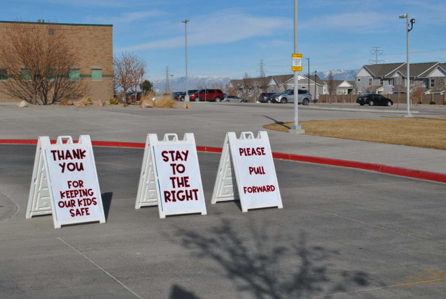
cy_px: 150
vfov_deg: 24.9
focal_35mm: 55
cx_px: 223
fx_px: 676
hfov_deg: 36.5
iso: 100
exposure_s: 1/400
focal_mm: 35
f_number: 10
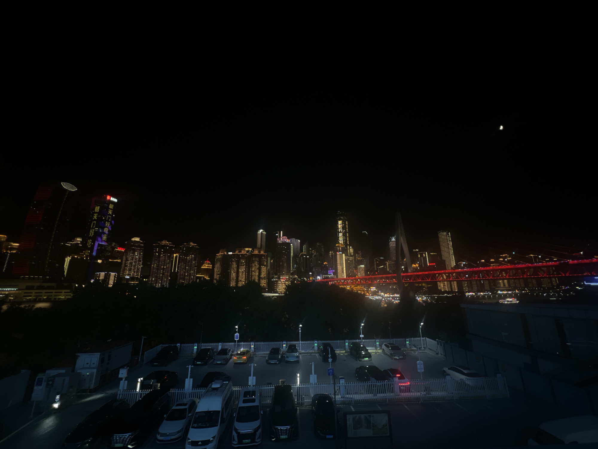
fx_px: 225
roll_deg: -0.1
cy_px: 224
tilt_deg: +15.2
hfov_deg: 106.2
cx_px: 299
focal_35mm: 13
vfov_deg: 89.9
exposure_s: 1/50
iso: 500
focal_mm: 1.57
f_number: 1.8
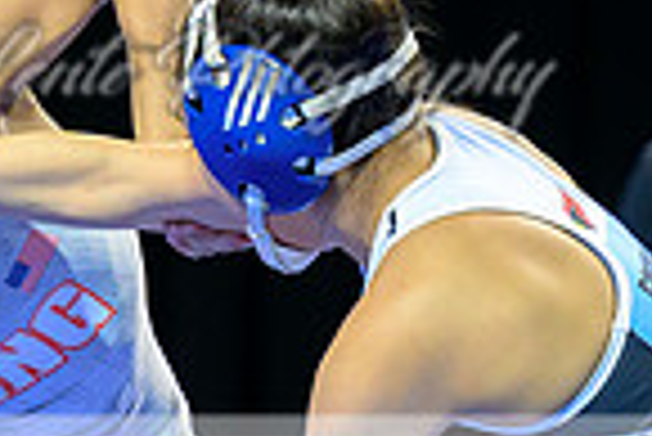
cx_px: 34
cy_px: 669
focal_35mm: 573
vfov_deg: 2.4
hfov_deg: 3.6
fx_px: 10388
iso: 3200
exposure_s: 1/1000
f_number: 2.8
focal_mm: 115
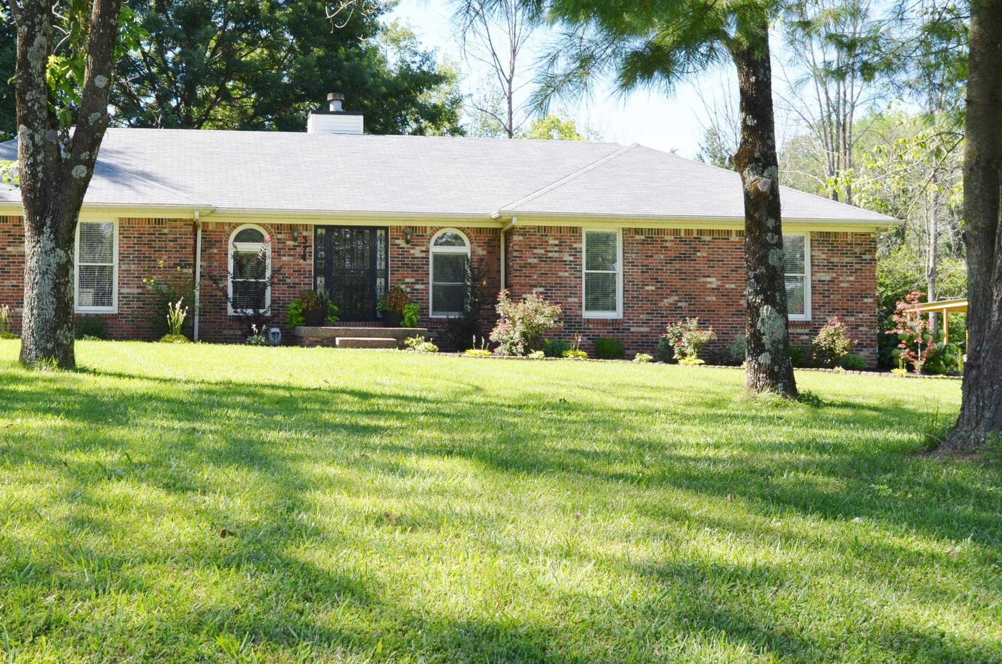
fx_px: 1381
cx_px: 313
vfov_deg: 27.0
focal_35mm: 50
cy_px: 293
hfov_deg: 39.3
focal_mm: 23
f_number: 7.1
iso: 200
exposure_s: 1/200
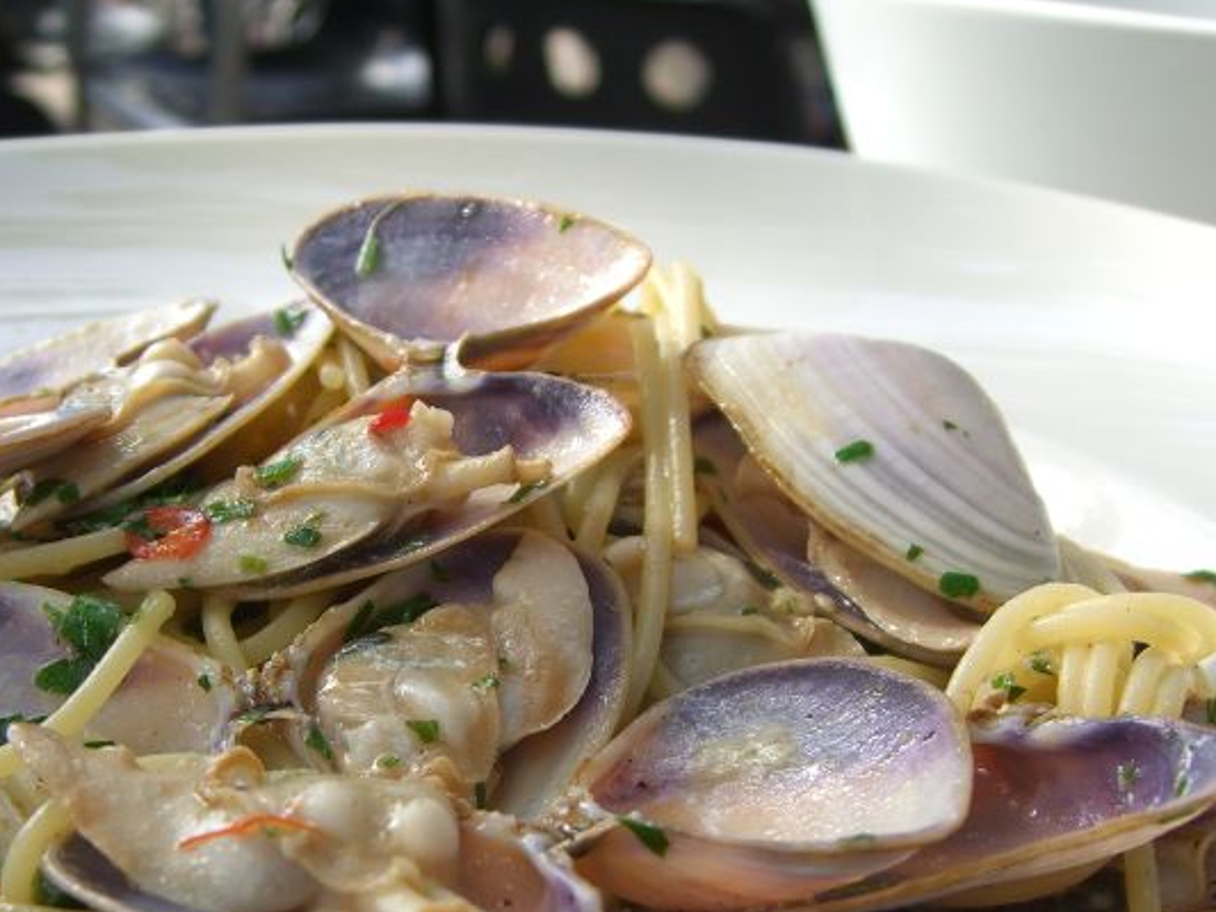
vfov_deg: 25.5
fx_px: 2003
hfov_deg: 33.6
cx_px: 449
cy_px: 641
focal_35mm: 57
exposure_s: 1/250
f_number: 2.8
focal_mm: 7.9
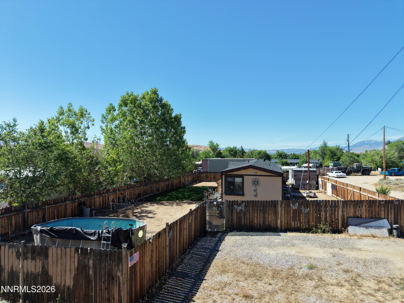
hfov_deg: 71.6
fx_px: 280
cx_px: 202
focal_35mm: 24
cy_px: 152
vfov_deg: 56.8
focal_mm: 8.67
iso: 240
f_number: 1.8
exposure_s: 1/4000
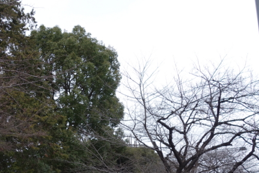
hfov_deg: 38.0
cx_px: 98
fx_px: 374
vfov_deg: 25.3
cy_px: 149
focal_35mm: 52
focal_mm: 10.4
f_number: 3.2
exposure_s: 1/100
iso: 125
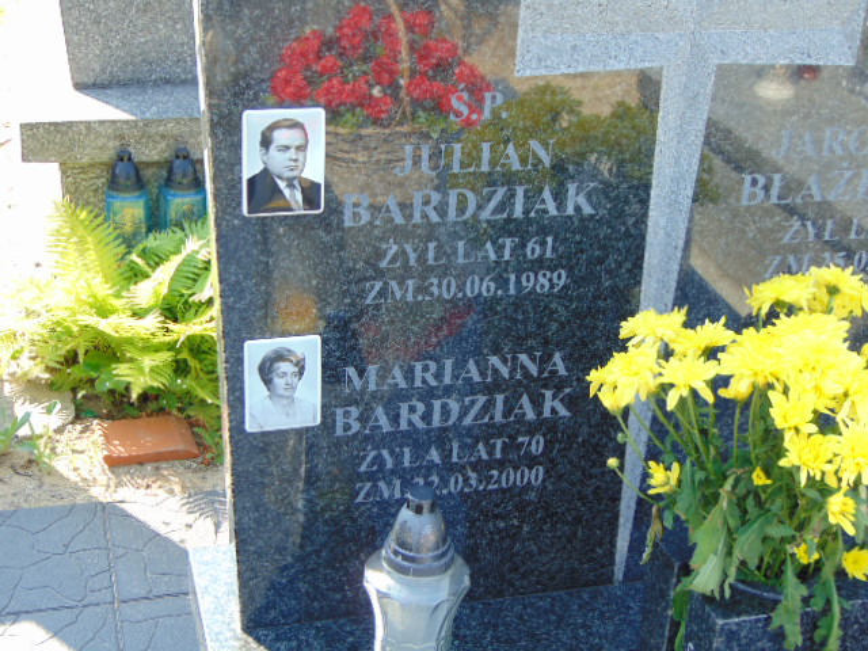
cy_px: 326
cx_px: 434
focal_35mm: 60
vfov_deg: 24.4
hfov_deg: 32.2
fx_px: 1505
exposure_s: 1/100
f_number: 3.6
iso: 80
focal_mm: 10.8
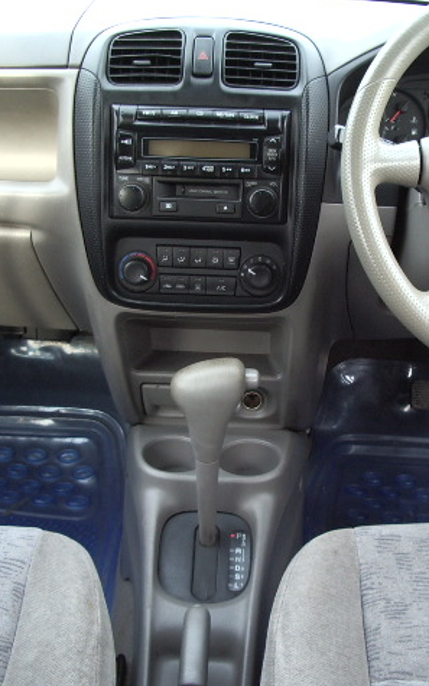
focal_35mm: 50
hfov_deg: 25.8
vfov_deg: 40.3
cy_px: 344
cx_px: 247
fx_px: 935
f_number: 2.6
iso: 100
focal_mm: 5.8
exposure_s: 1/60
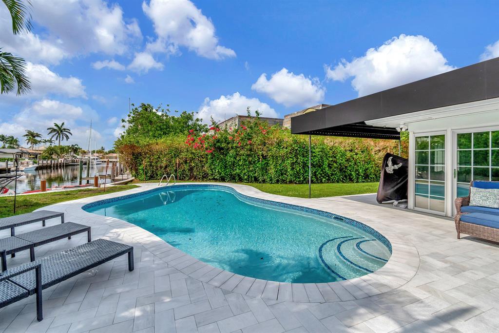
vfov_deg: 77.3
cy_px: 166
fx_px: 208
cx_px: 250
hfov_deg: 100.4
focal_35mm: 15
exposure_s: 1/2500
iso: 500
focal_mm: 10
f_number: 8
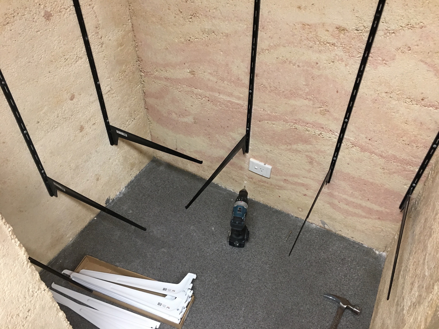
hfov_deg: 61.7
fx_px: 368
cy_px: 164
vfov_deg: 48.2
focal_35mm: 29
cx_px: 220
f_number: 2.2
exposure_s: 1/17
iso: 100
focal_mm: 4.15
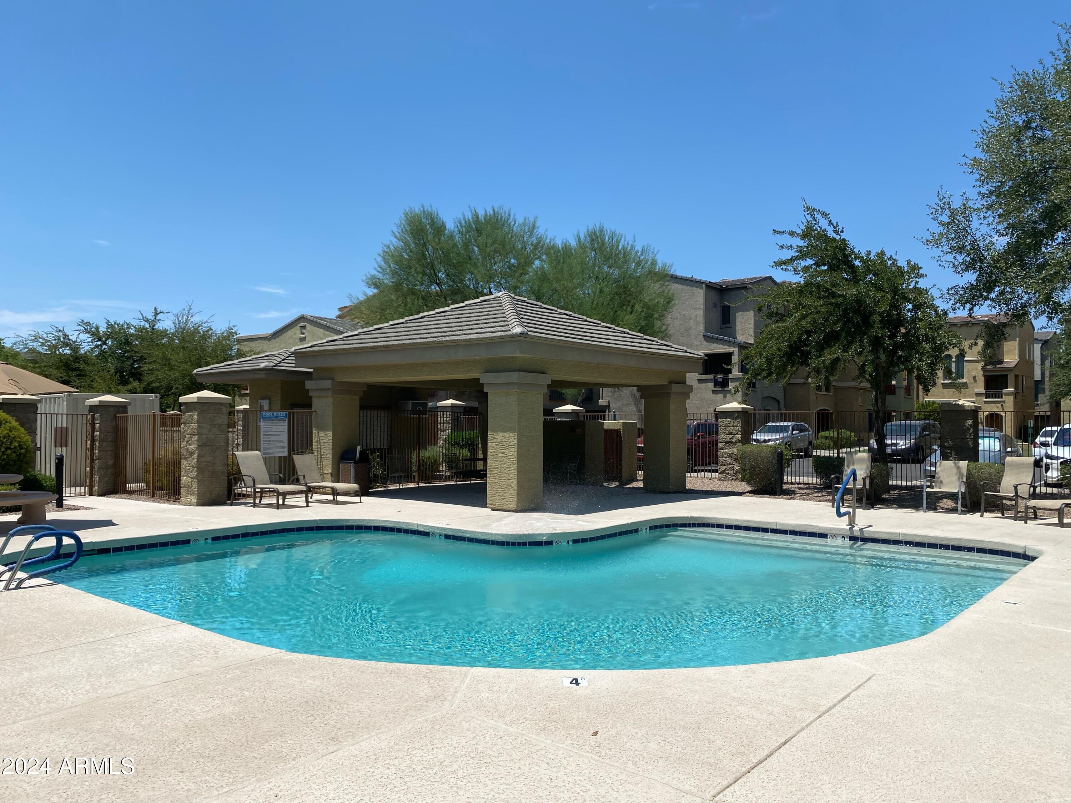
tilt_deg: +2.2
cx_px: 536
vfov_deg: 53.1
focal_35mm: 26
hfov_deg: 67.3
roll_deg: -1.5
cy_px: 402
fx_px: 804
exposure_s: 1/4608
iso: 32
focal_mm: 4.25
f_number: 1.8
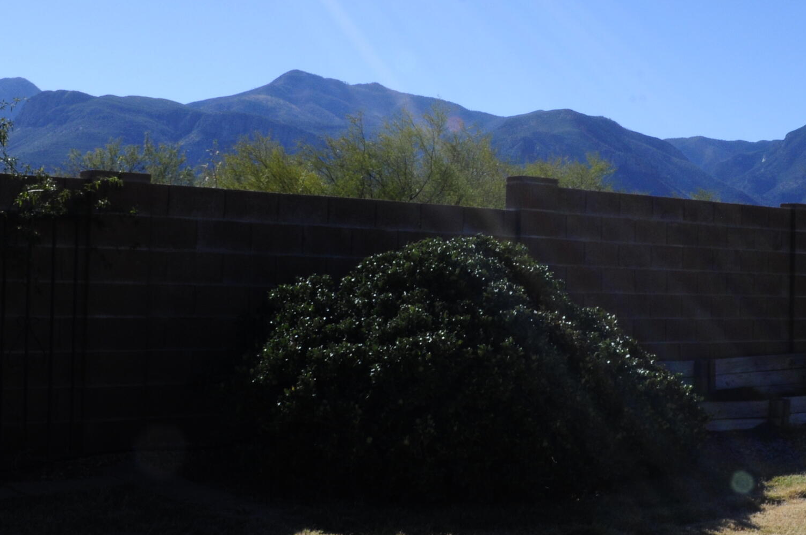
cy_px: 207
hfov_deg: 33.2
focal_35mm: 60
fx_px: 1342
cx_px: 526
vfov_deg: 22.5
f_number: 25
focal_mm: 20
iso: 360
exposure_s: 1/125
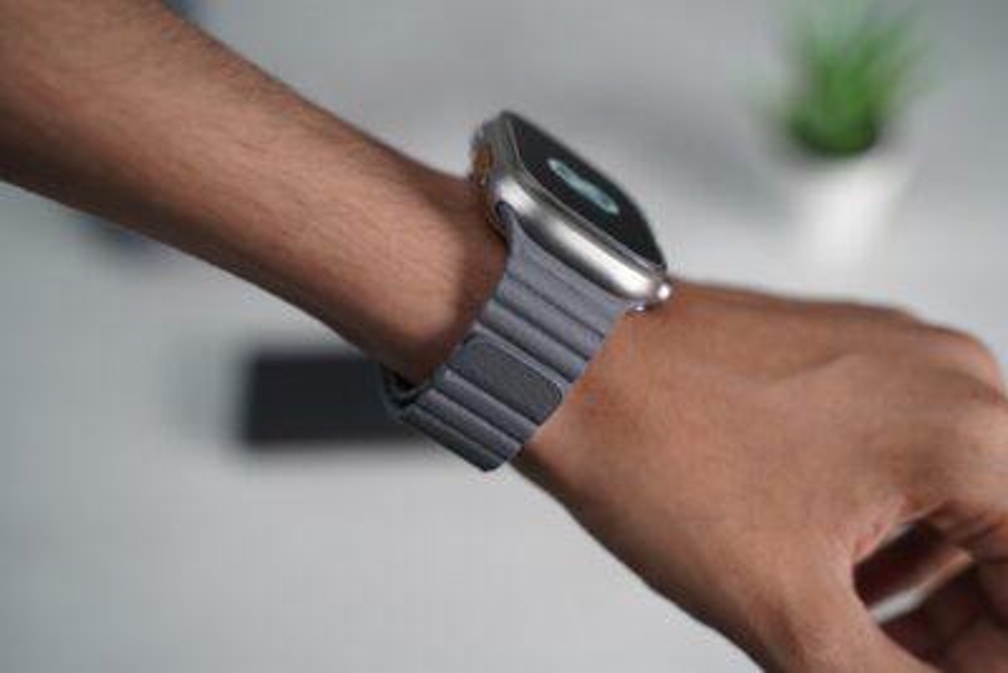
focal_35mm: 52
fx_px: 1456
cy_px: 336
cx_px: 504
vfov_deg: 26.0
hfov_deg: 38.2
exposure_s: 1/90
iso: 1250
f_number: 3.5
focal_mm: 52
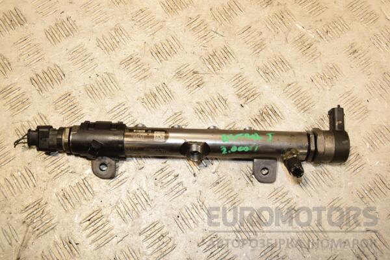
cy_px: 130
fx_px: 455
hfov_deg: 46.4
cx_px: 195
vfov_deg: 31.9
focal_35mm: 42
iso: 800
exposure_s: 1/200
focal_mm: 28
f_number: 8
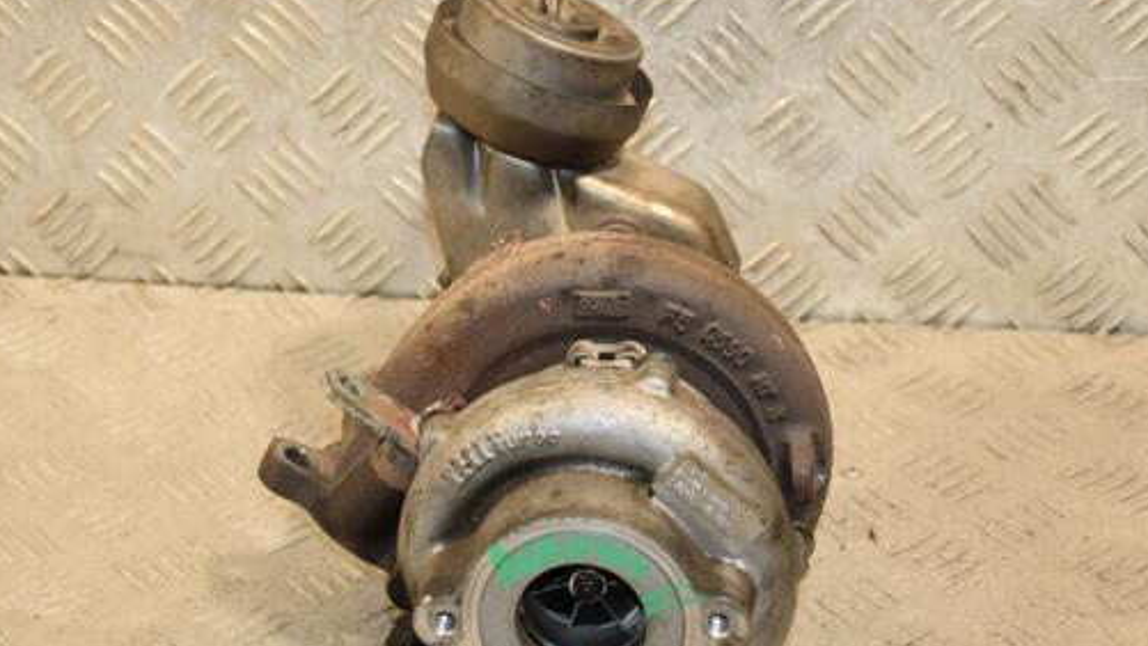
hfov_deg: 22.7
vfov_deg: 12.9
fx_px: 2862
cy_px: 426
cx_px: 479
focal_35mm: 94
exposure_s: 1/200
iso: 800
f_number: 5
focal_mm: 50
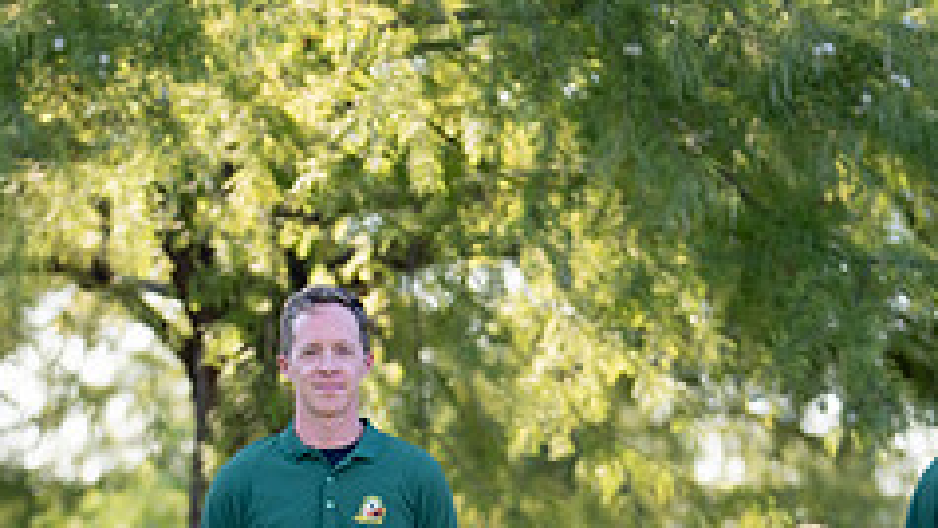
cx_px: 396
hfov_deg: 11.2
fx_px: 4801
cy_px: 768
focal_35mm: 193
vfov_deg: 6.2
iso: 100
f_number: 1.2
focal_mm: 50
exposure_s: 1/1250
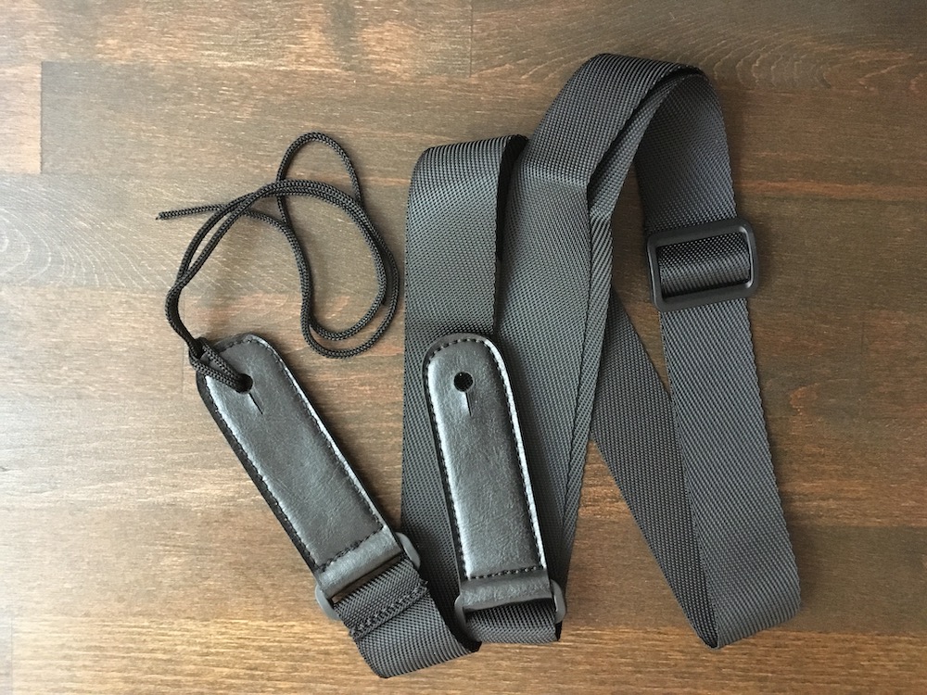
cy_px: 348
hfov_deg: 61.7
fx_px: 777
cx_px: 464
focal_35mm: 29
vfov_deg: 48.2
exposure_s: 1/17
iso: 320
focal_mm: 4.15
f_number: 2.2
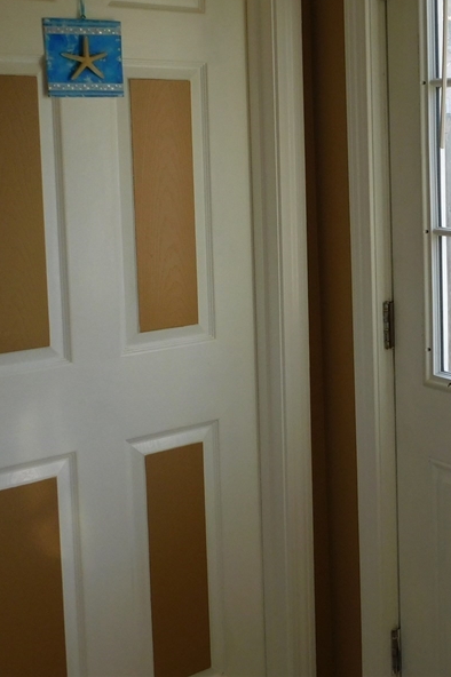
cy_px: 239
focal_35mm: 54
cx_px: 462
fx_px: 1016
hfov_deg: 23.8
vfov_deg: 36.6
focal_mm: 5.3
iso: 125
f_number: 3.2
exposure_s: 1/160
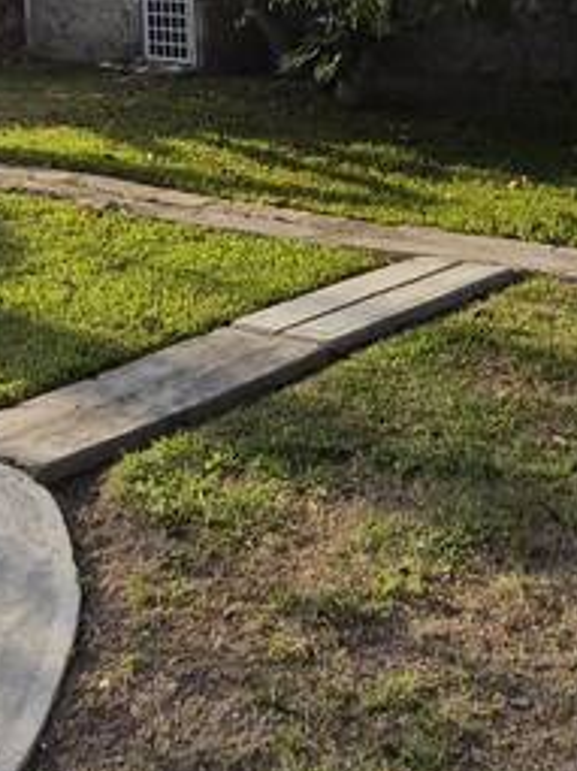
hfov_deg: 26.2
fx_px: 1223
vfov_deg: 33.7
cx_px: 429
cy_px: 127
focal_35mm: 55
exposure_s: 1/1344
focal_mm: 1.74
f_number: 2.2
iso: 50
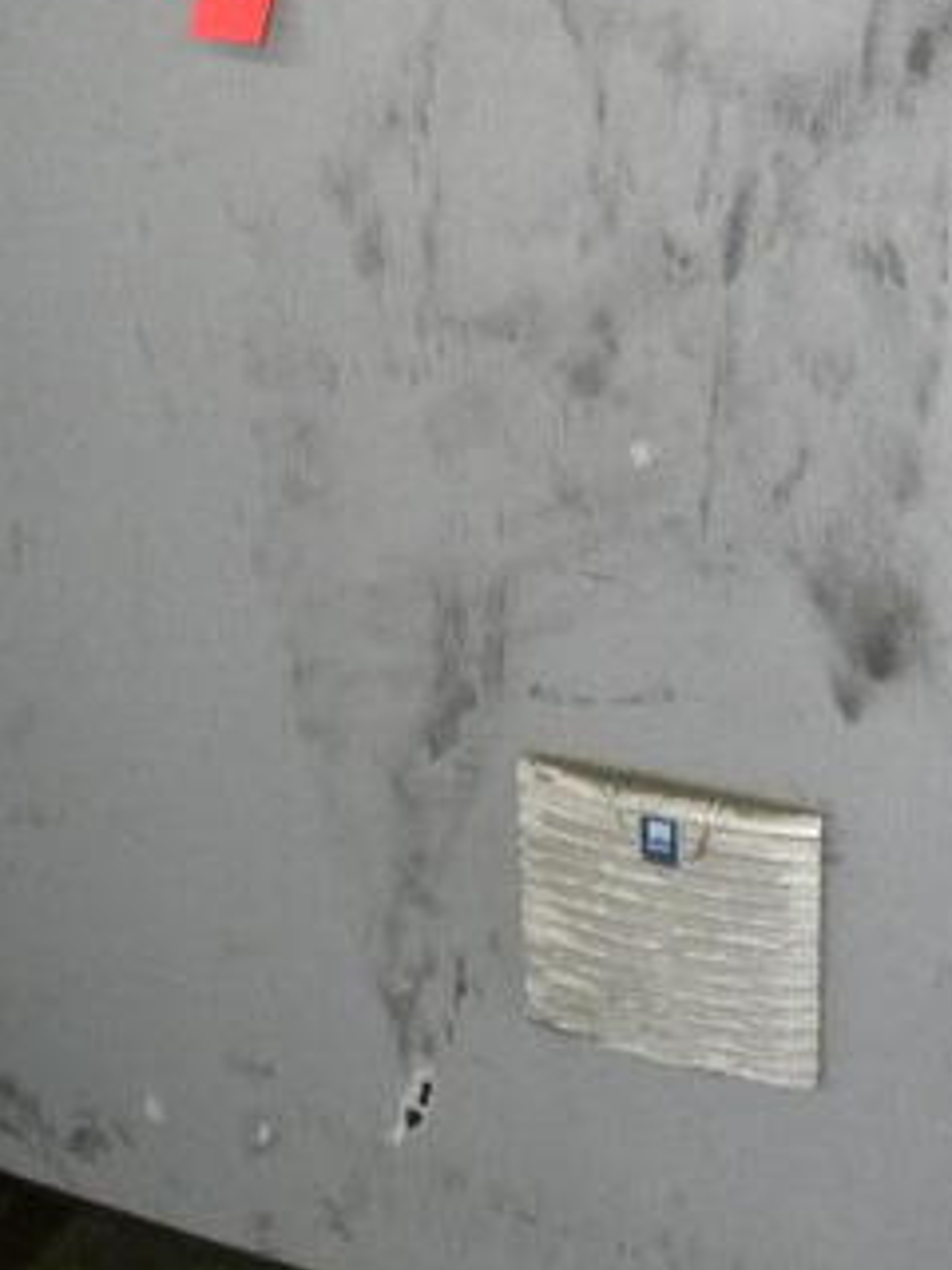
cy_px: -28
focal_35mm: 65
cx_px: 456
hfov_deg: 22.6
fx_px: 2383
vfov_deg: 27.9
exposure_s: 1/30
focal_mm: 4.6
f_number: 2.8
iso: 400
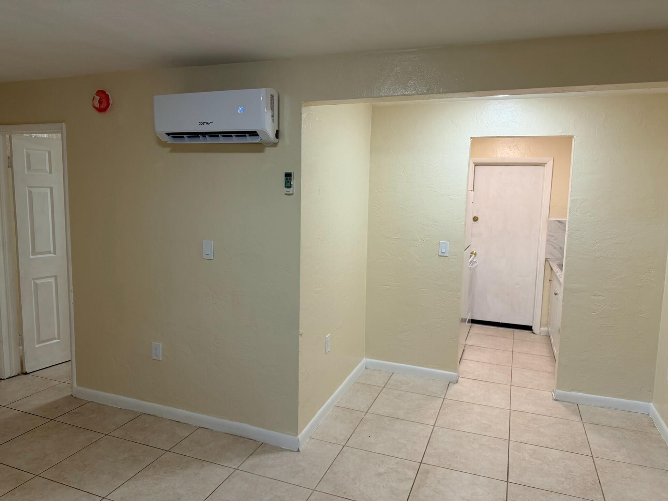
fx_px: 463
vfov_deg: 56.8
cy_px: 250
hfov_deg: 71.6
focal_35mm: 24
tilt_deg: -6.7
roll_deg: -1.3
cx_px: 334
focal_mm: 6.76
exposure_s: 1/120
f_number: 1.78
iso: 160
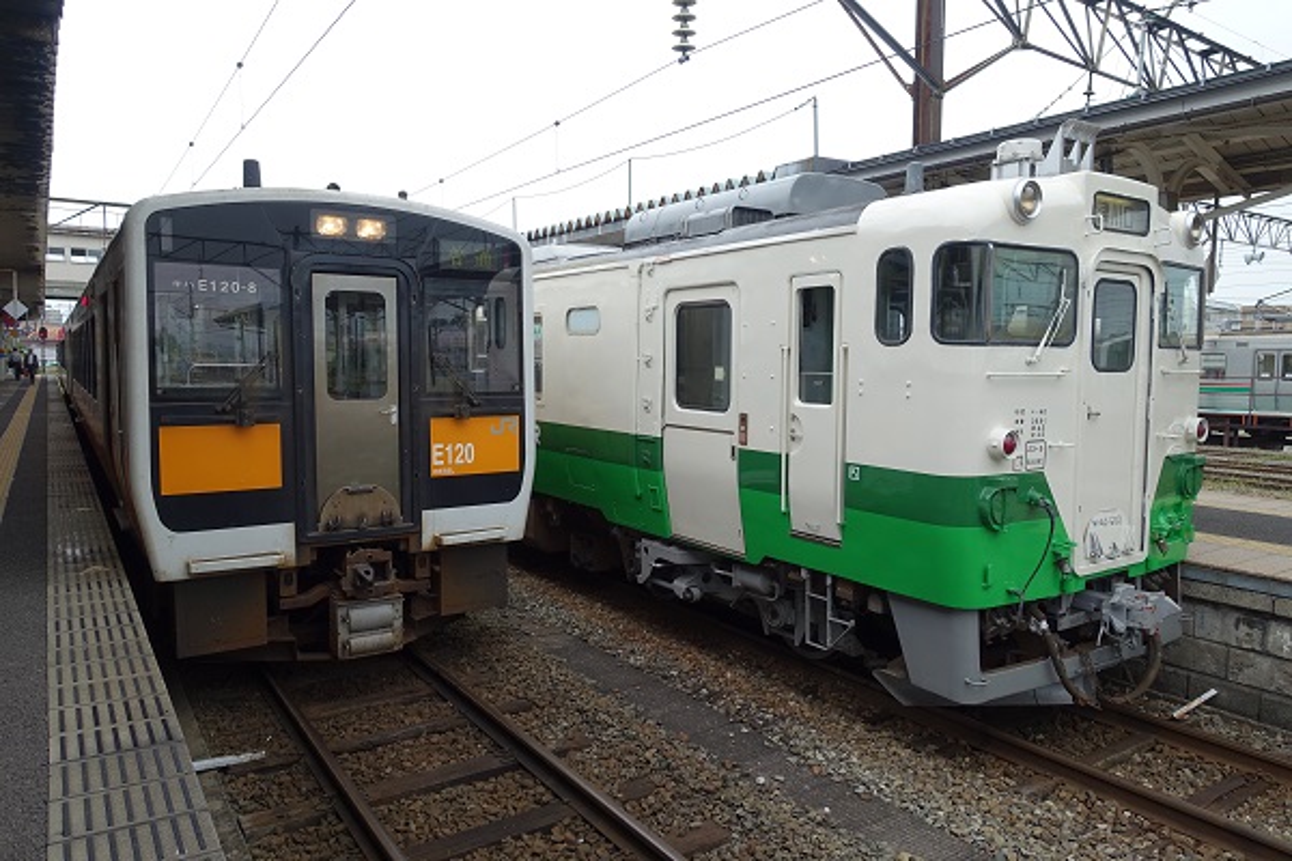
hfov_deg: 73.7
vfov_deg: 53.1
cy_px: 430
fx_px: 861
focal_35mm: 24
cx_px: 646
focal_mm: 8.8
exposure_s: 1/200
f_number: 4
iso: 125
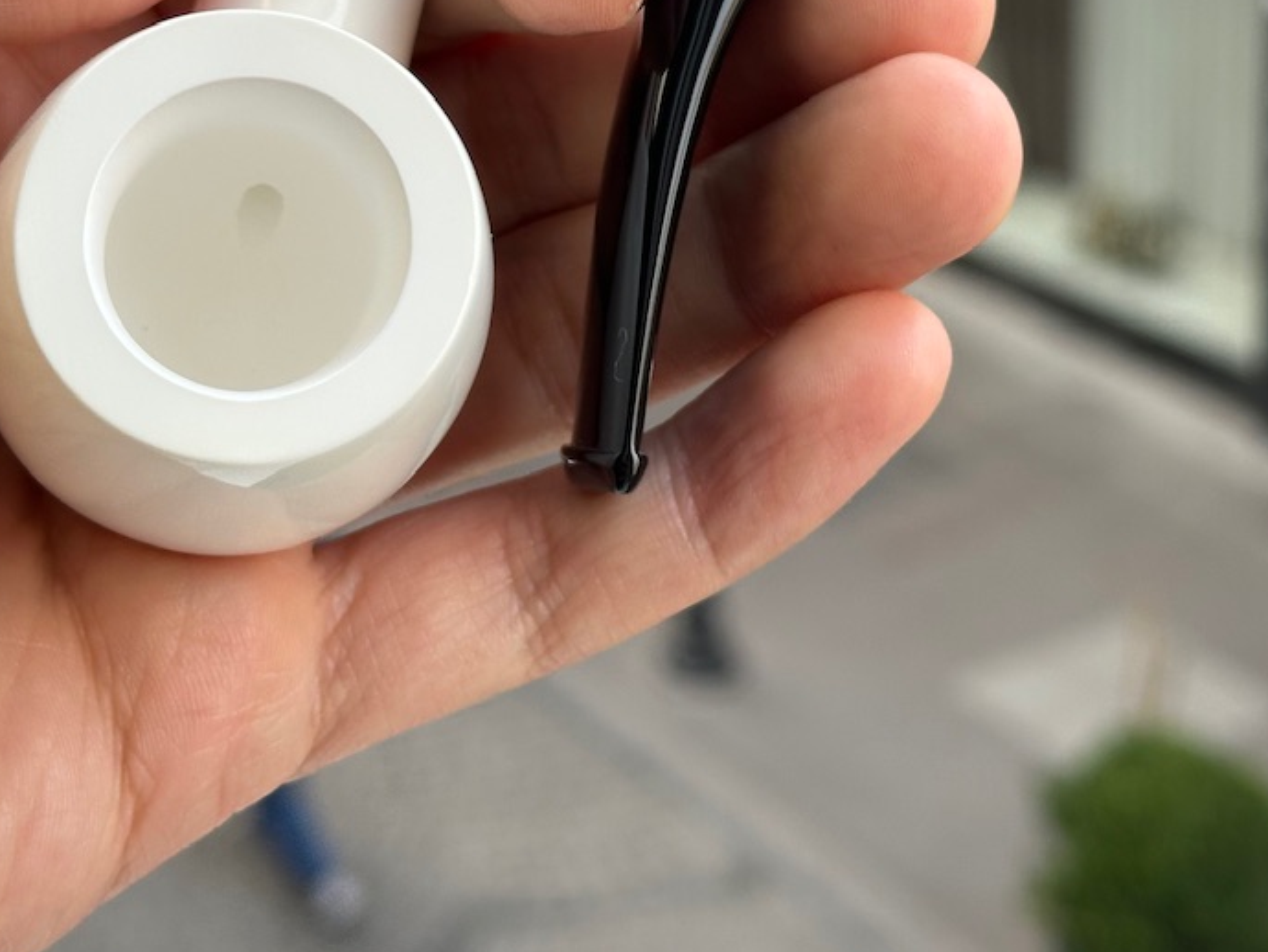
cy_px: 92
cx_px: 649
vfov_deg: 16.4
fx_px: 3261
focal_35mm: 89
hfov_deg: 22.0
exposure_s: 1/305
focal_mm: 6.86
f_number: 1.78
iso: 64
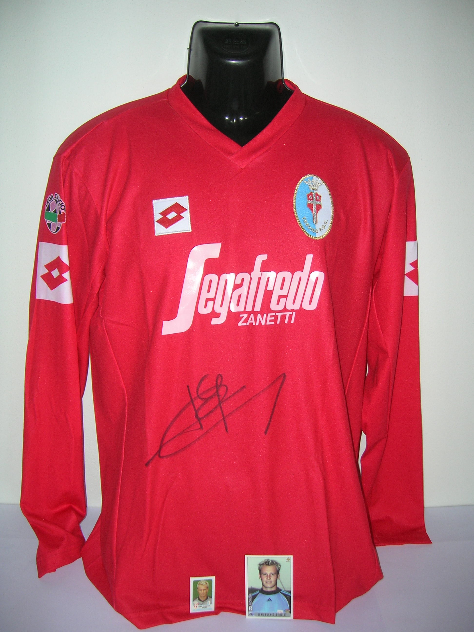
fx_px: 621
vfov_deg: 54.0
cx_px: 237
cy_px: 316
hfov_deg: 41.8
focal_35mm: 34
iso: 50
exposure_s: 1/60.1
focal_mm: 5.7
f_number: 2.9
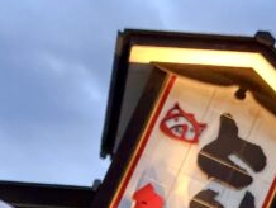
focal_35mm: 108
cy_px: 454
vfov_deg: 11.8
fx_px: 862
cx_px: 99
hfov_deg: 18.2
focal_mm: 2.69
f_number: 1.9
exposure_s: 1/20
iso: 500
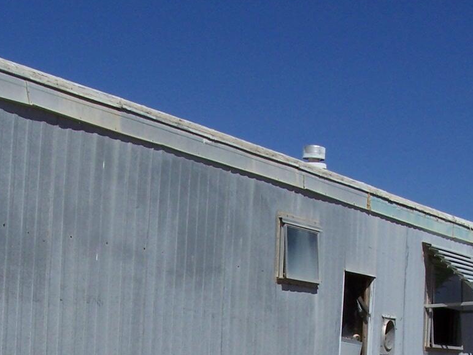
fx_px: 1380
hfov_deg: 19.5
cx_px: 240
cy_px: 405
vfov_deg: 14.3
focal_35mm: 101
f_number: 5.6
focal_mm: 6.3
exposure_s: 1/800
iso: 64
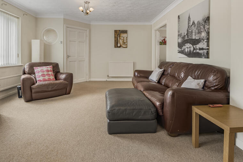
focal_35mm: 19
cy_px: 56
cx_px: 112
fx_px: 128
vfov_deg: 63.1
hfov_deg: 86.8
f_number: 10
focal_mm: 14
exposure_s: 1/10
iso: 400
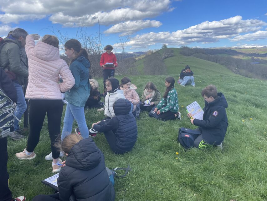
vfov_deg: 53.1
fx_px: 201
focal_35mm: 26
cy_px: 100
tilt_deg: -10.2
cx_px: 134
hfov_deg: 67.3
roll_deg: +2.2
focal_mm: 4.2
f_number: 1.6
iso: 32
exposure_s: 1/1435
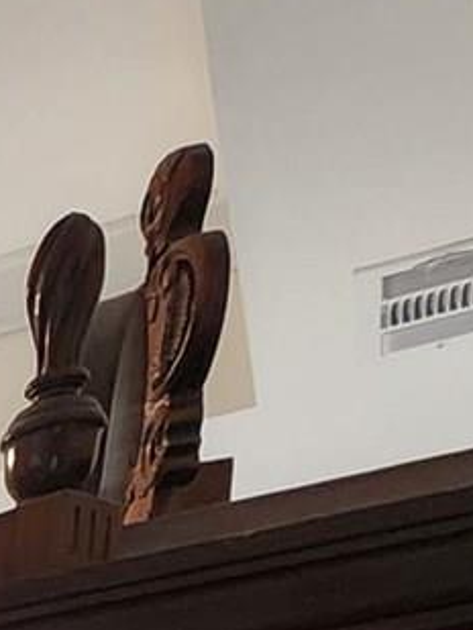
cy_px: 1704
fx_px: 1766
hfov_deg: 9.6
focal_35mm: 97
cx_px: -1134
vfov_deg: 12.7
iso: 250
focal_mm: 2.2
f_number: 2.2
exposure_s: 1/60
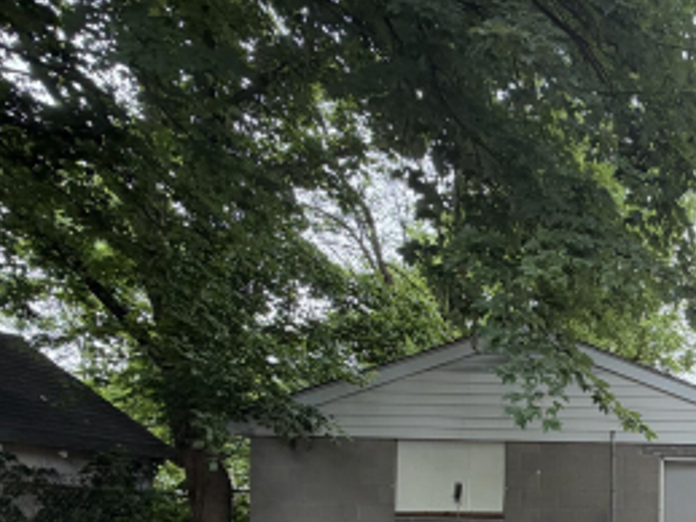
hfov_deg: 41.5
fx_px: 723
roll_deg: -0.1
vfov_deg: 35.4
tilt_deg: -0.6
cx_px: 756
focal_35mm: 36
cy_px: 535
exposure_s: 1/121
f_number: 2.2
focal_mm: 2.22
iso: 100
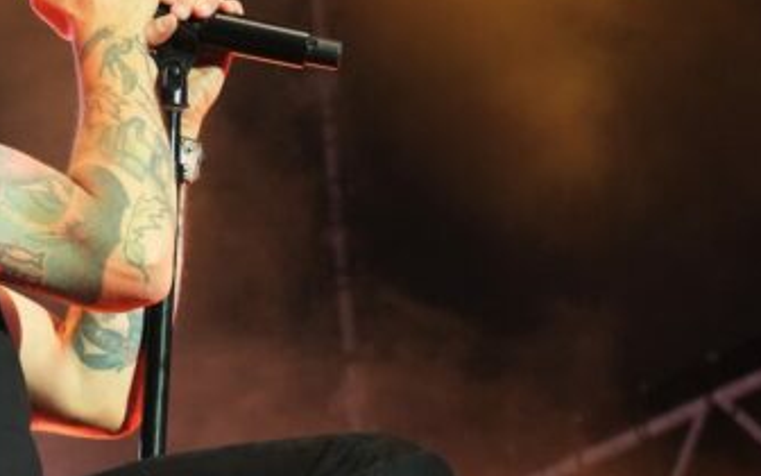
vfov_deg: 6.0
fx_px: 4566
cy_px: 367
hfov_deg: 9.5
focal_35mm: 220
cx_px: 48
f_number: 4.5
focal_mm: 63
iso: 3200
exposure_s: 1/160
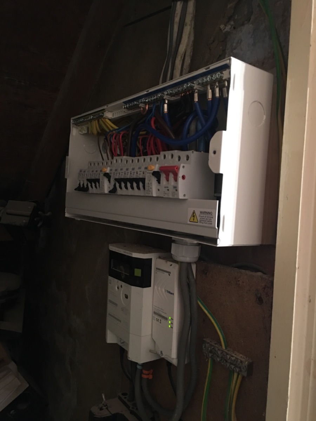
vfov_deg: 61.7
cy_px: 210
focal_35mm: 29
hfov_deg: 48.2
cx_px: 158
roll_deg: -3.3
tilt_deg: +0.3
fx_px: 353
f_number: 2.2
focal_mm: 4.15
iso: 125
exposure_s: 1/8
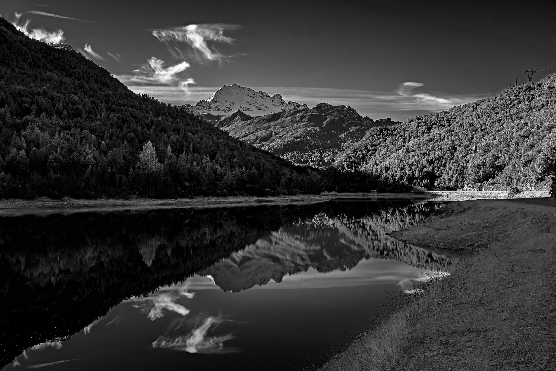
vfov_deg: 30.5
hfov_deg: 44.5
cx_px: 278
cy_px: 186
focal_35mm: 44
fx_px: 680
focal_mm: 29.2
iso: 500
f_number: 8
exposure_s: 1/500
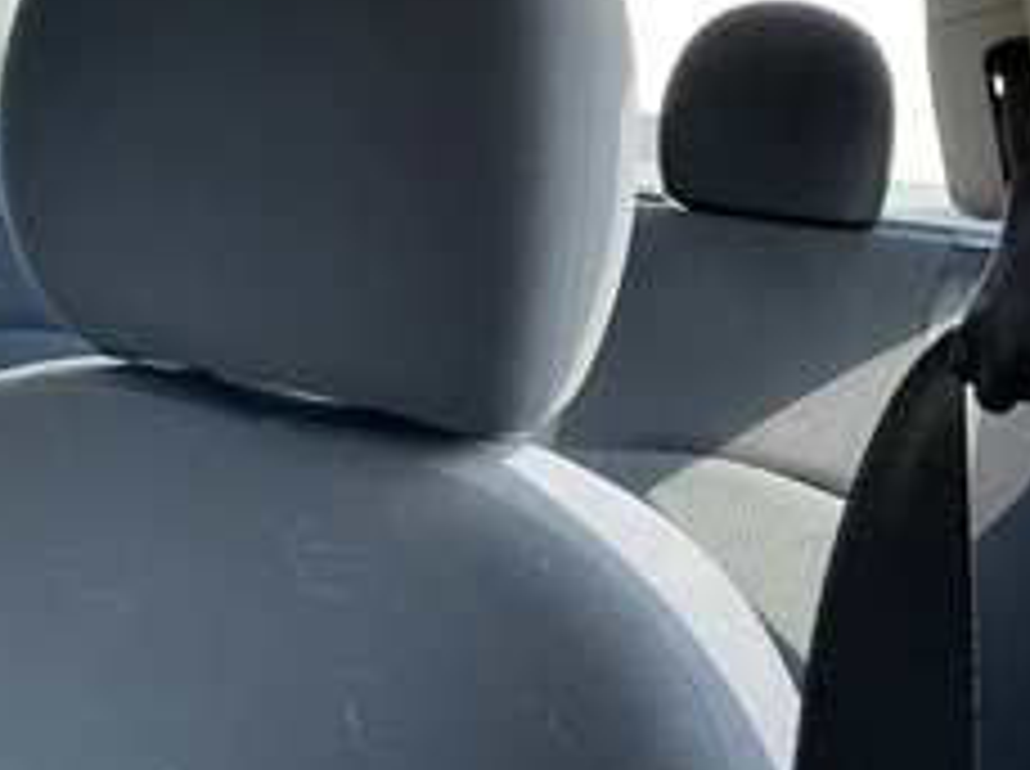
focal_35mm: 49
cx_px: 441
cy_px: 135
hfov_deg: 38.9
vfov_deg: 28.8
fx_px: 1456
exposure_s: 1/122
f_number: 1.8
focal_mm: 3
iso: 32
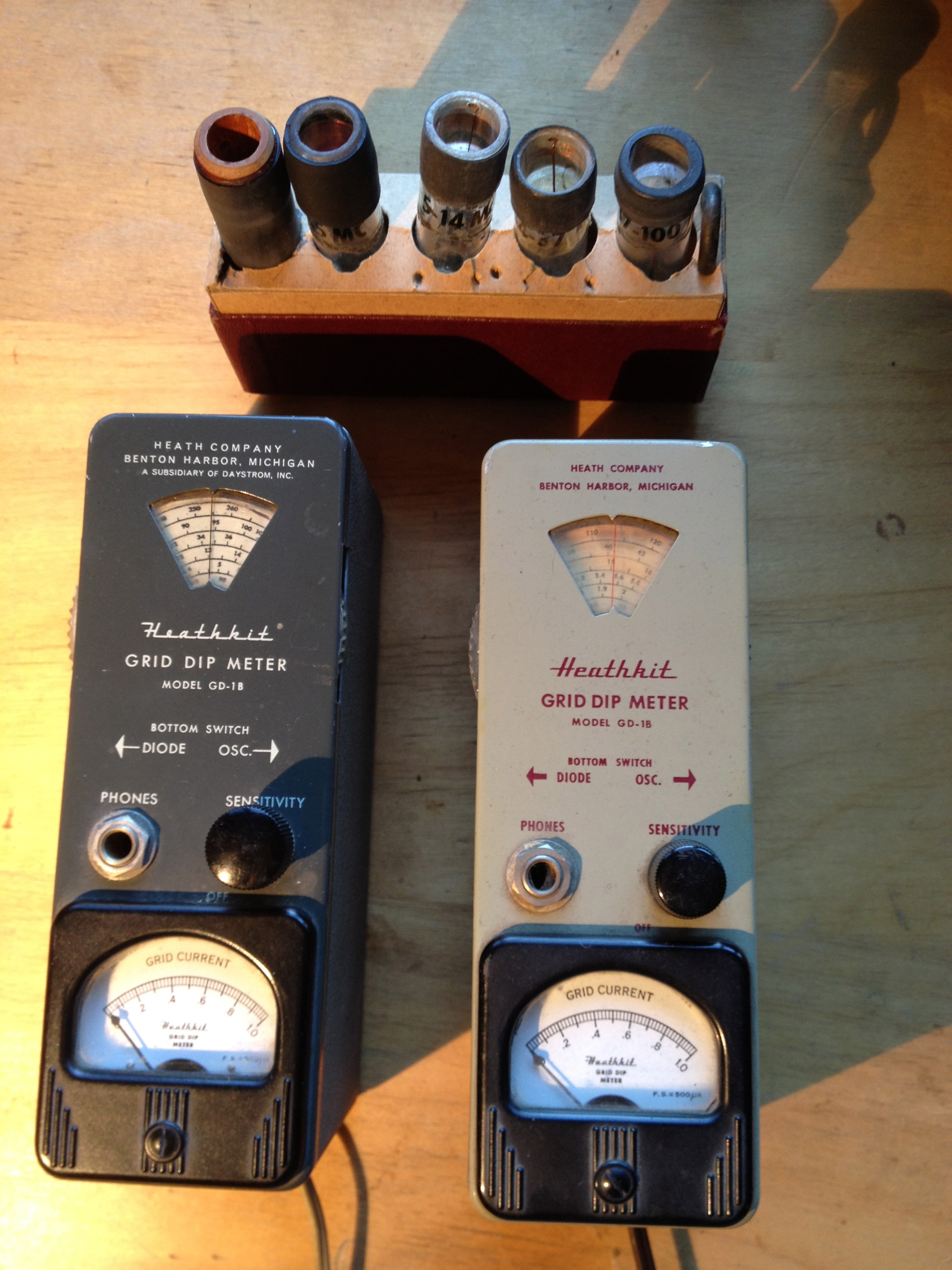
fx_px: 1283
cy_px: 635
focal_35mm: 35
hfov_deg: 40.7
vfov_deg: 52.6
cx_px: 476
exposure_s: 1/20
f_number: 2.4
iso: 80
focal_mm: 4.28
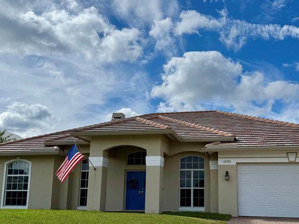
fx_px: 328
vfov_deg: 37.3
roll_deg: -0.8
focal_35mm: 38
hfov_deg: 48.7
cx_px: 179
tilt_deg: +8.0
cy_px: 147
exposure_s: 1/9009
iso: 80
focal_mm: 6.76
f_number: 1.78
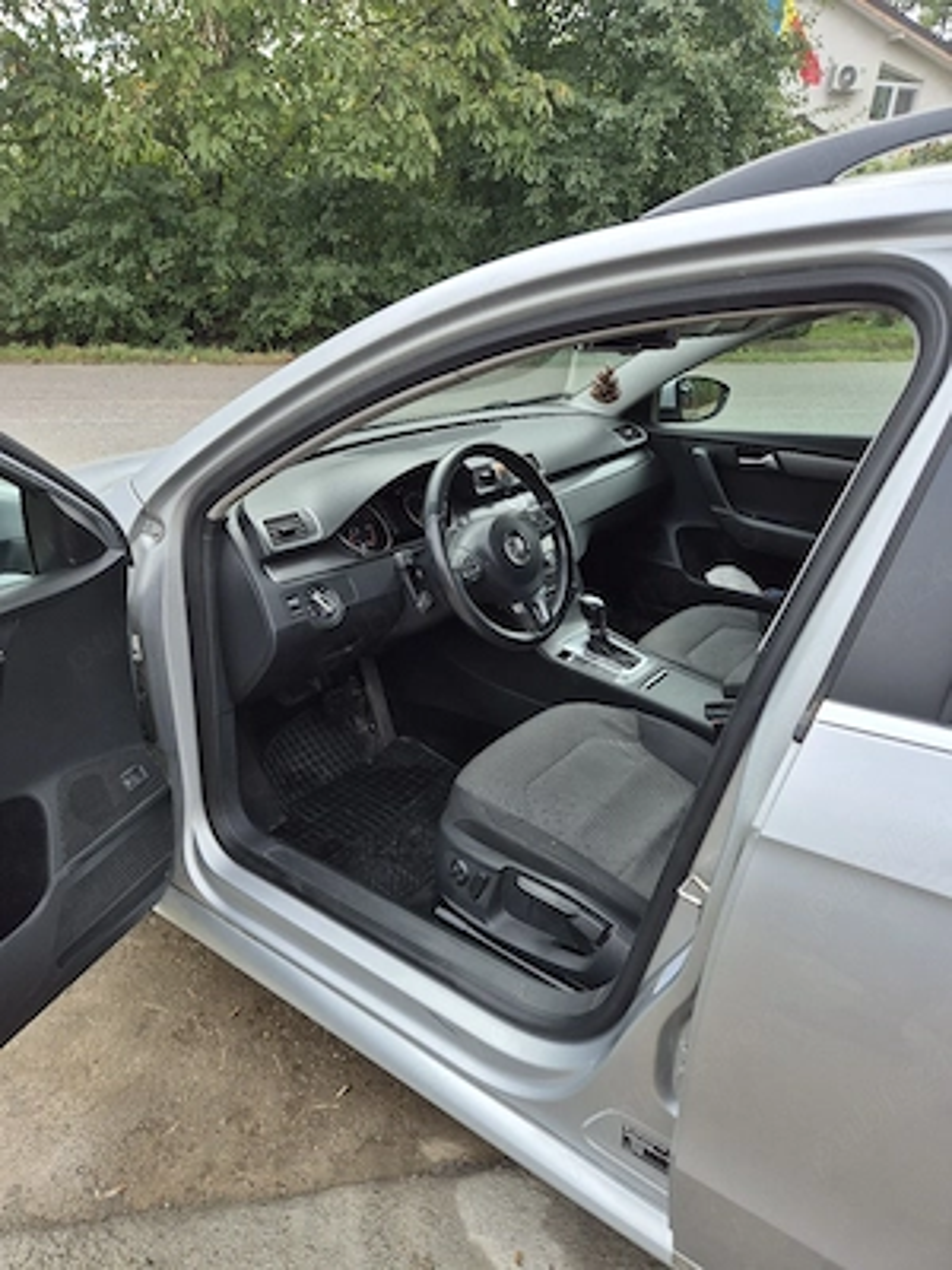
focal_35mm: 23
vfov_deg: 73.9
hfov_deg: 58.9
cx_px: 476
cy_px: 635
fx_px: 843
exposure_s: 1/588
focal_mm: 5.4
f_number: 1.8
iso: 25
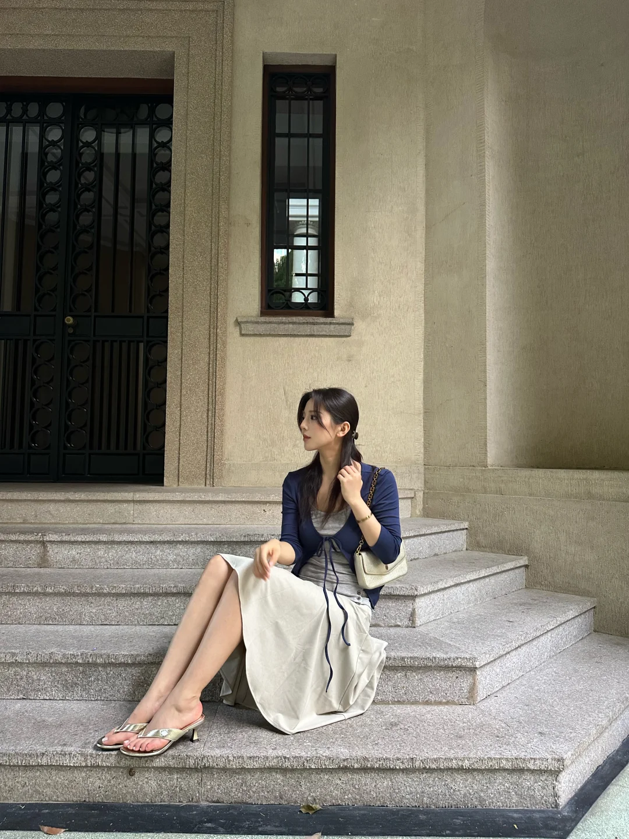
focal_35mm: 24
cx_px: 314
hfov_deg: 56.8
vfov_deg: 71.6
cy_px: 420
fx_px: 581
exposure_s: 1/60
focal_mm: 6.86
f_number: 1.78
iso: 320
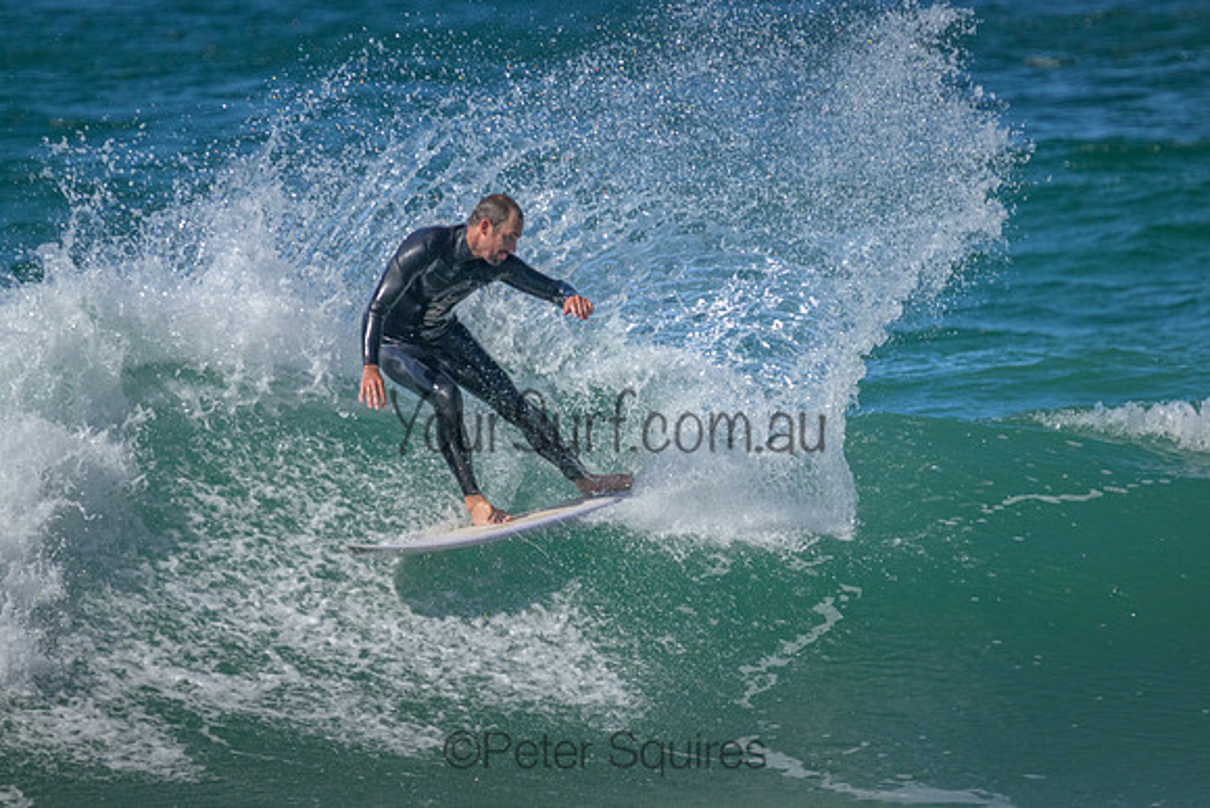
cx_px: 605
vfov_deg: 1.7
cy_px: 404
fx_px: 26894
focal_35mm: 800
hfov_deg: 2.6
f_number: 11
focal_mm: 800
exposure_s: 1/2000
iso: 2500
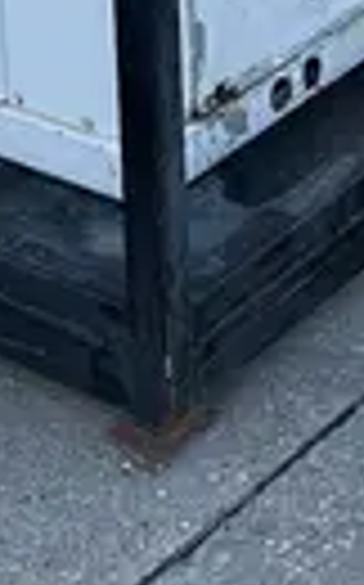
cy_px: -412
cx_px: 364
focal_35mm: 156
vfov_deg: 12.4
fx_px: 2482
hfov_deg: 8.3
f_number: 1.6
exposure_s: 1/608
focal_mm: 5.1
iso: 50
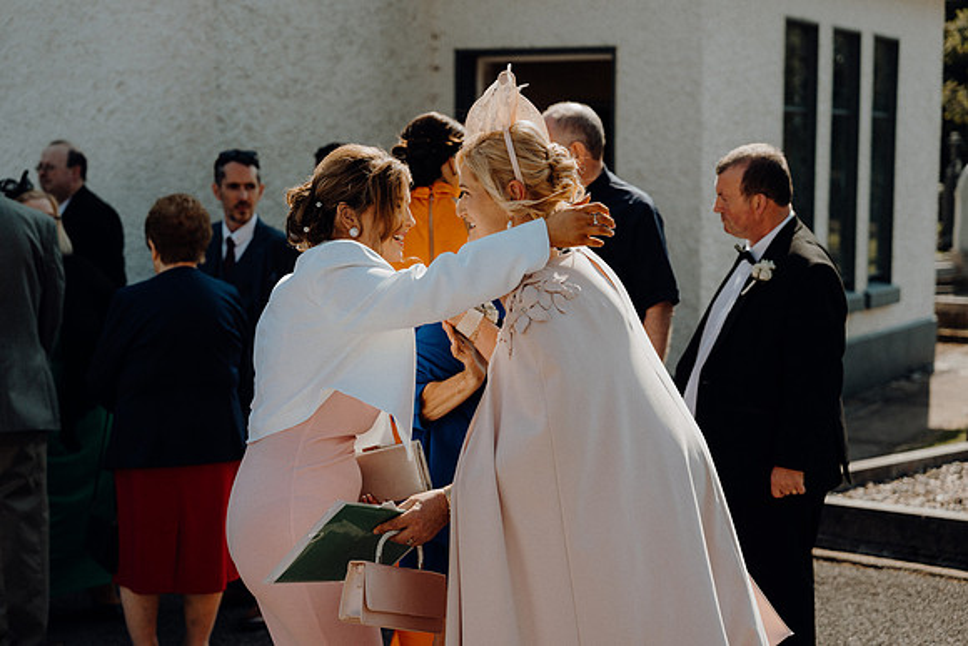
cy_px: 323
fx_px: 1883
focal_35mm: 70
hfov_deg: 28.8
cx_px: 484
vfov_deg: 19.5
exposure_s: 1/1000
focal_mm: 70
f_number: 3.5
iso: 125
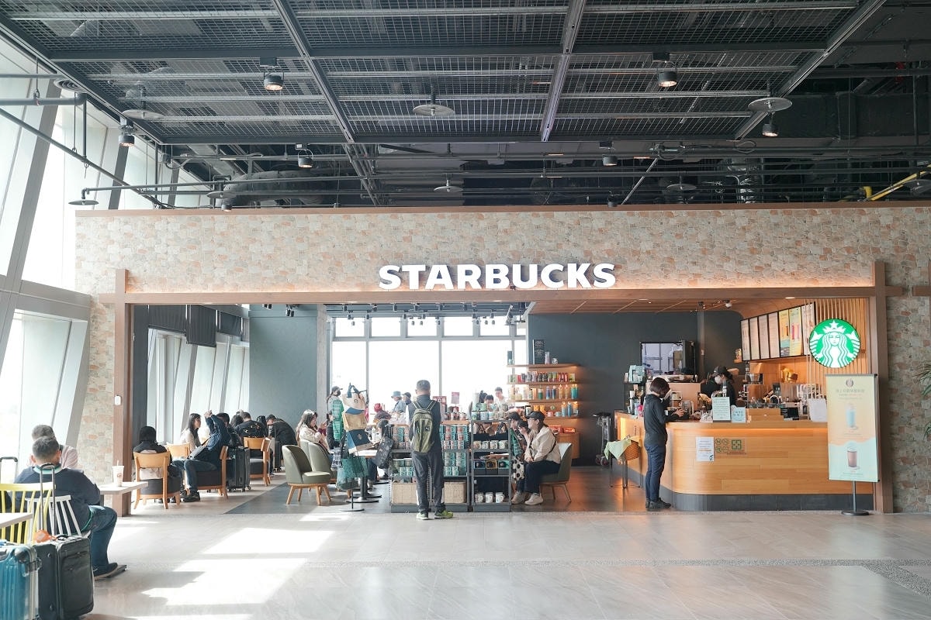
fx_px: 1086
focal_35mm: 42
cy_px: 310
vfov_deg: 31.9
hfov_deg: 46.4
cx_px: 466
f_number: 4
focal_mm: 42
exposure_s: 1/60
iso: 400
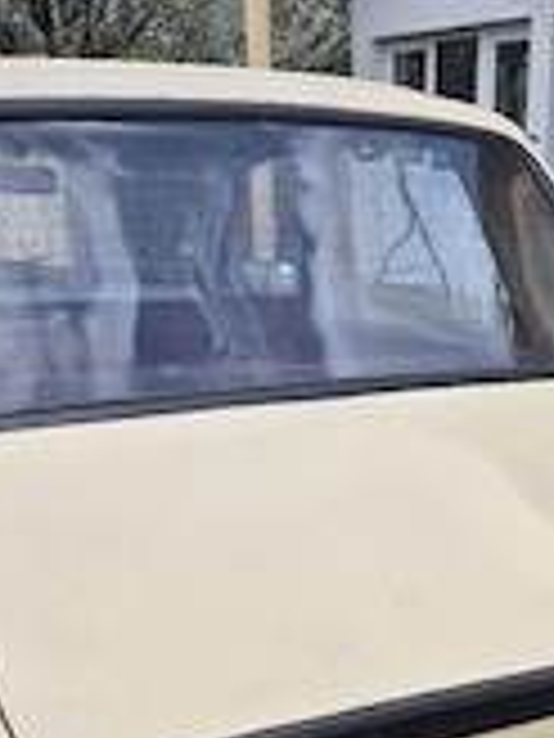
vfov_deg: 32.5
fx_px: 1195
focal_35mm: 56
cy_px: 680
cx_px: 437
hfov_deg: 25.7
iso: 25
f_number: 1.8
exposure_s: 1/1250
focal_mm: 5.4
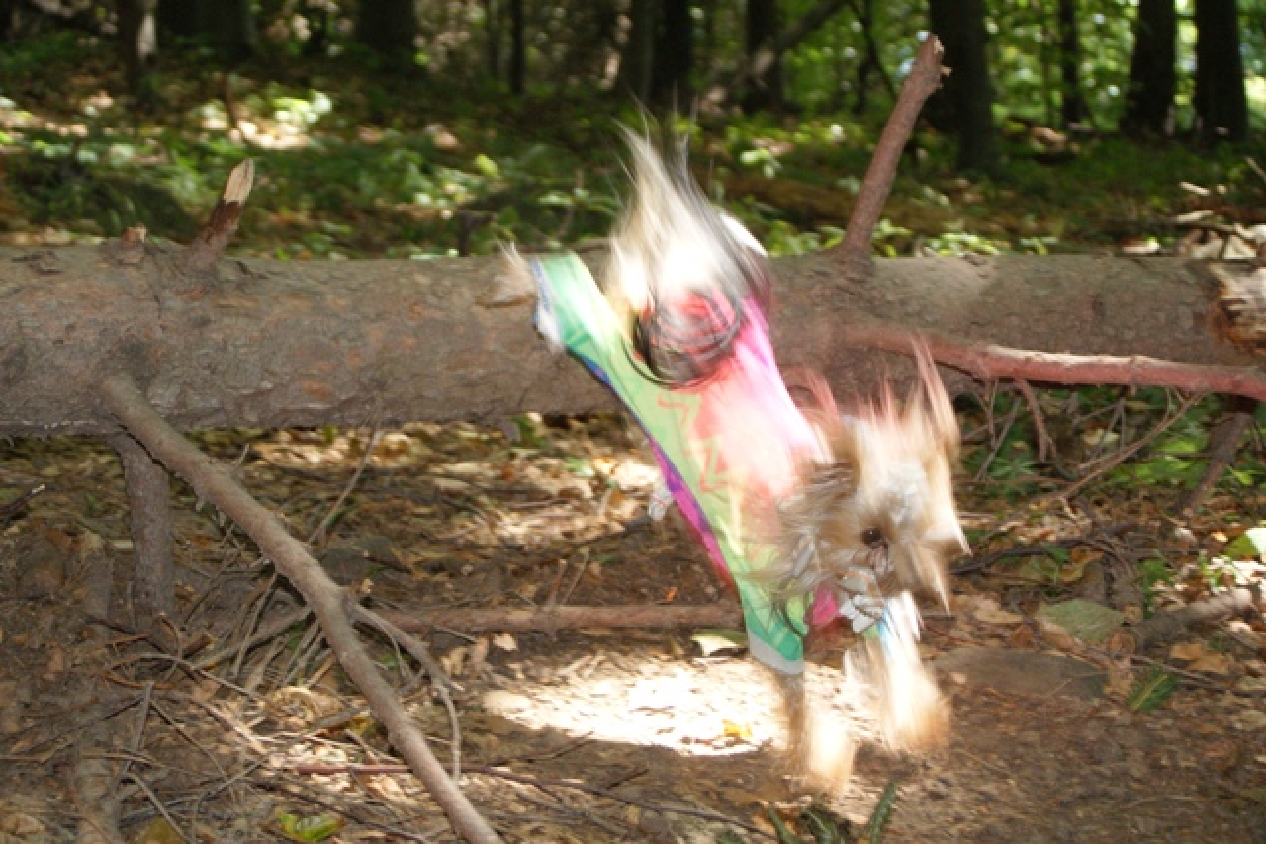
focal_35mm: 75
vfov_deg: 18.2
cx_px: 633
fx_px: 2638
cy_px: 422
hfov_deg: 27.0
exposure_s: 1/80
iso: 400
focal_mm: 50
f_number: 5.6
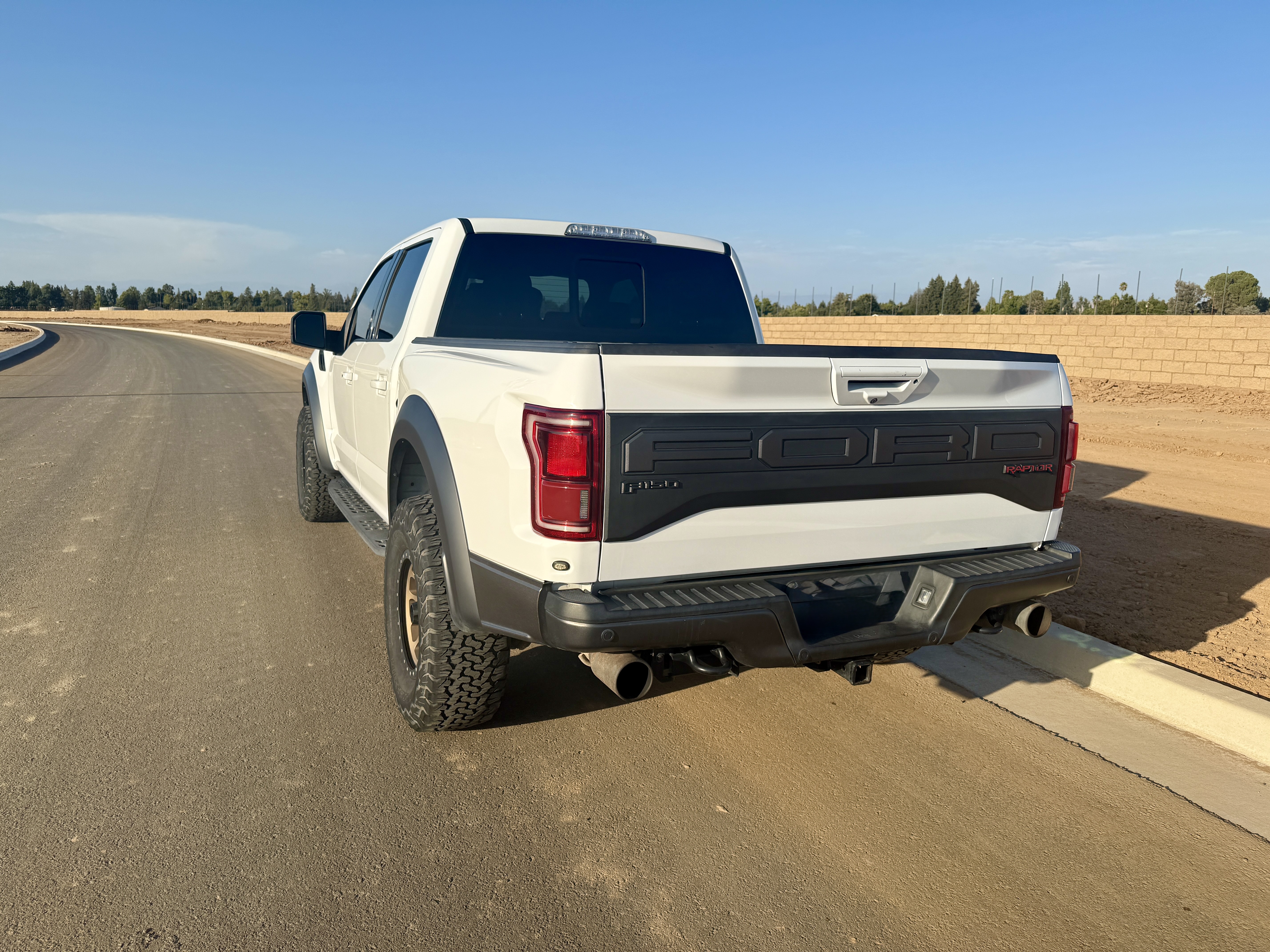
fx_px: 881
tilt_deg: -9.4
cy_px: 476
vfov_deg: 56.8
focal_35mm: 24
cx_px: 635
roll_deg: -0.8
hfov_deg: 71.6
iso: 80
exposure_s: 1/4167
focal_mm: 6.76
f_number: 1.78
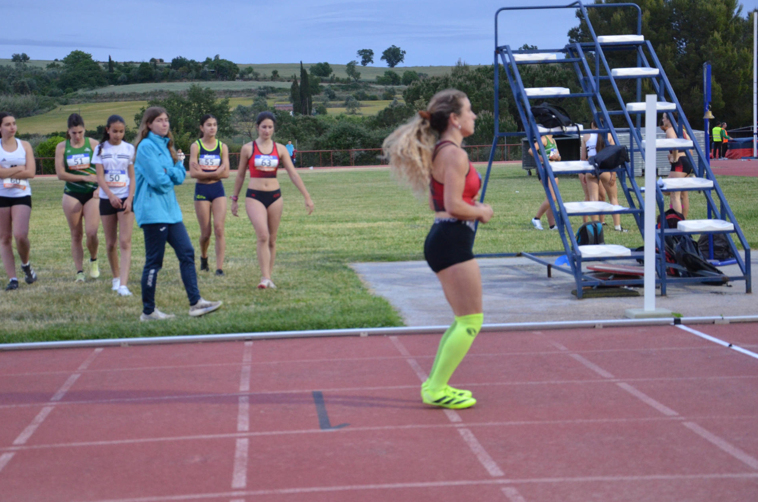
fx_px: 1524
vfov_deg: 18.7
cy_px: 235
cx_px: 364
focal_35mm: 73
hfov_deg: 27.9
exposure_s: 1/160
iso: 1600
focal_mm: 45
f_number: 4.8
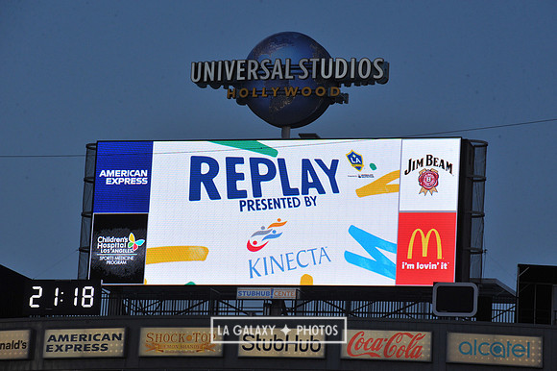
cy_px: 186
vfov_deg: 6.9
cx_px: 278
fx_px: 3093
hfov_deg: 10.3
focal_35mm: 200
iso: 1250
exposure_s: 1/500
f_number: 11
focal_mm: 200
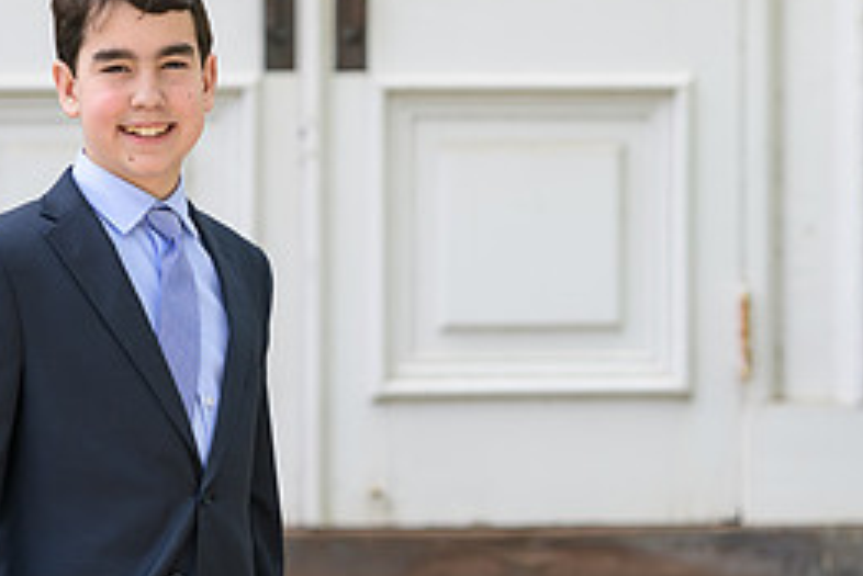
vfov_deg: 5.4
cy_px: 351
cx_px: 405
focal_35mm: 257
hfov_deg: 8.0
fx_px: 6164
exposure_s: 1/800
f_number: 3.2
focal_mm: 116
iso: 200
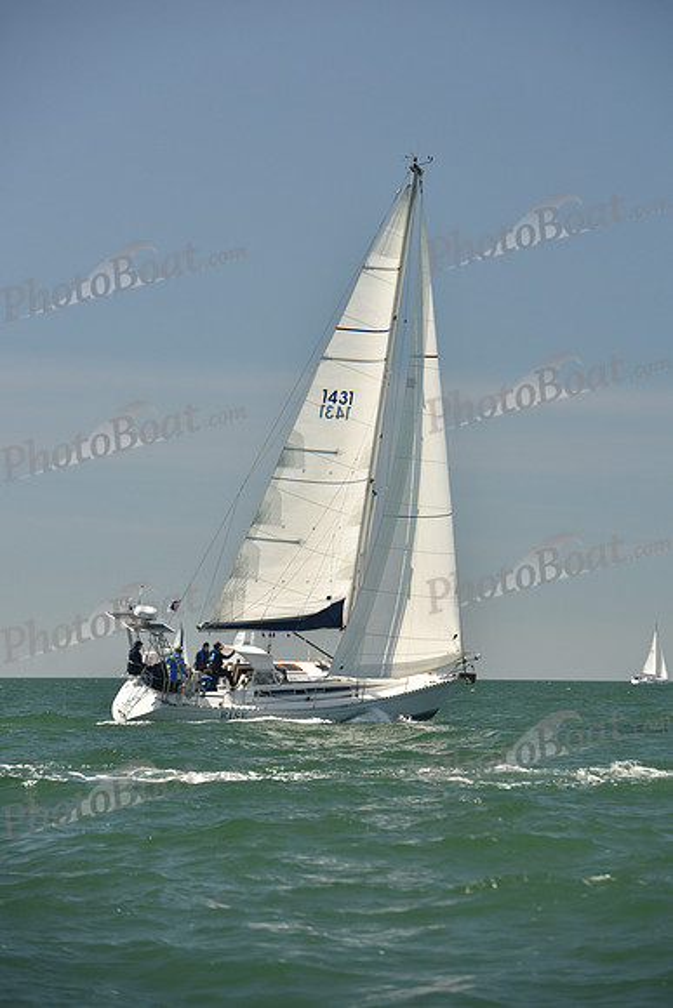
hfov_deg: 10.6
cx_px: 336
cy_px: 504
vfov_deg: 15.8
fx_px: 3643
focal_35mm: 130
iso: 250
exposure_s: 1/800
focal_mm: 130
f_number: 5
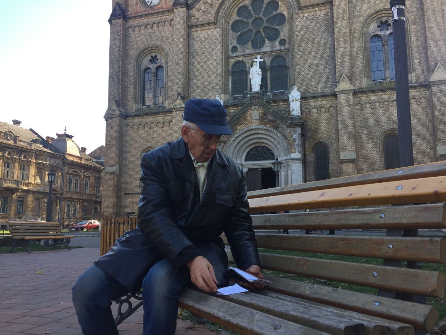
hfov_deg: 61.7
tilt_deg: +8.5
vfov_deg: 48.2
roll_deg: +0.9
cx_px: 223
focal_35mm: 29
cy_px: 168
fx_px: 374
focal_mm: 4.15
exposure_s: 1/430
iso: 32
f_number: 2.2
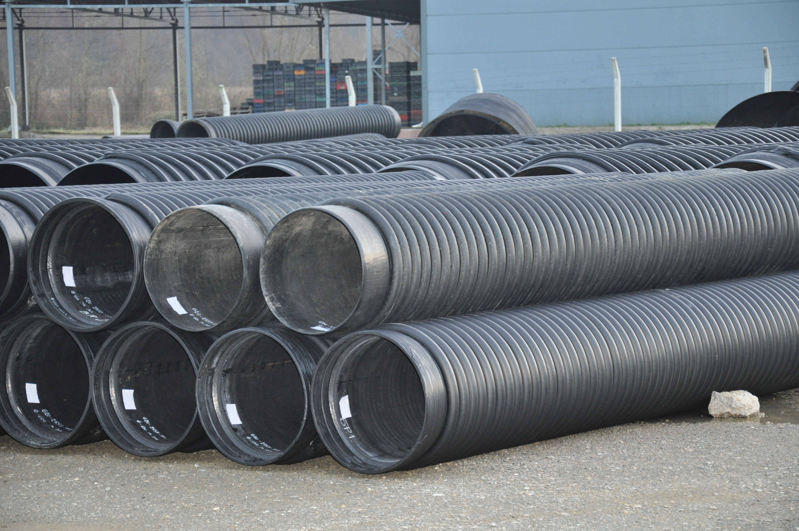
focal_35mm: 128
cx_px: 400
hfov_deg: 16.1
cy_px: 266
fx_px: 2826
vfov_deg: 10.7
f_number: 5.6
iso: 800
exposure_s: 1/60
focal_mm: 85
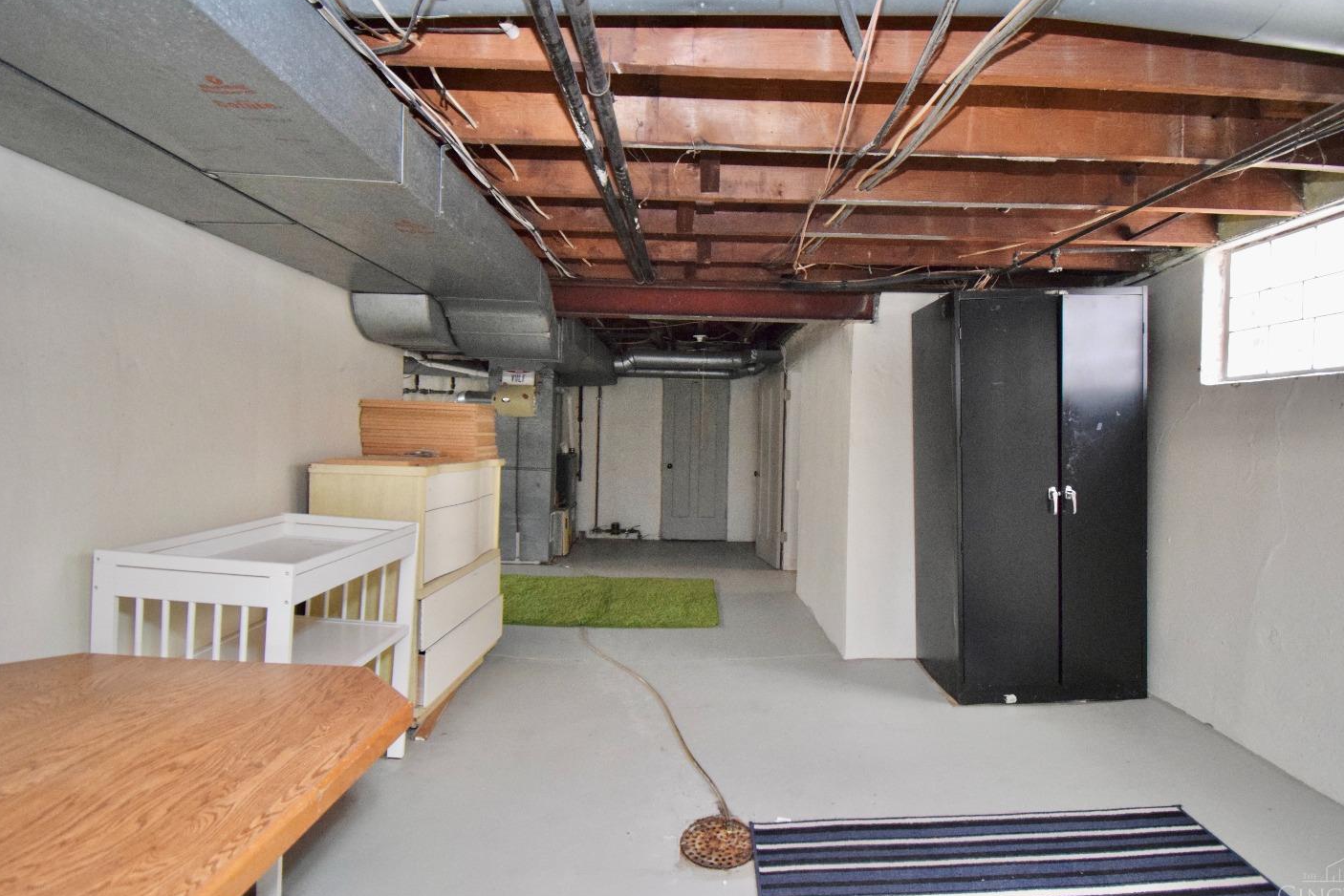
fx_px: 597
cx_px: 707
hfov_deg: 96.6
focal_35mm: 16
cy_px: 451
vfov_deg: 73.8
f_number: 4.5
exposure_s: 1/60
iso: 3600
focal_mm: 10
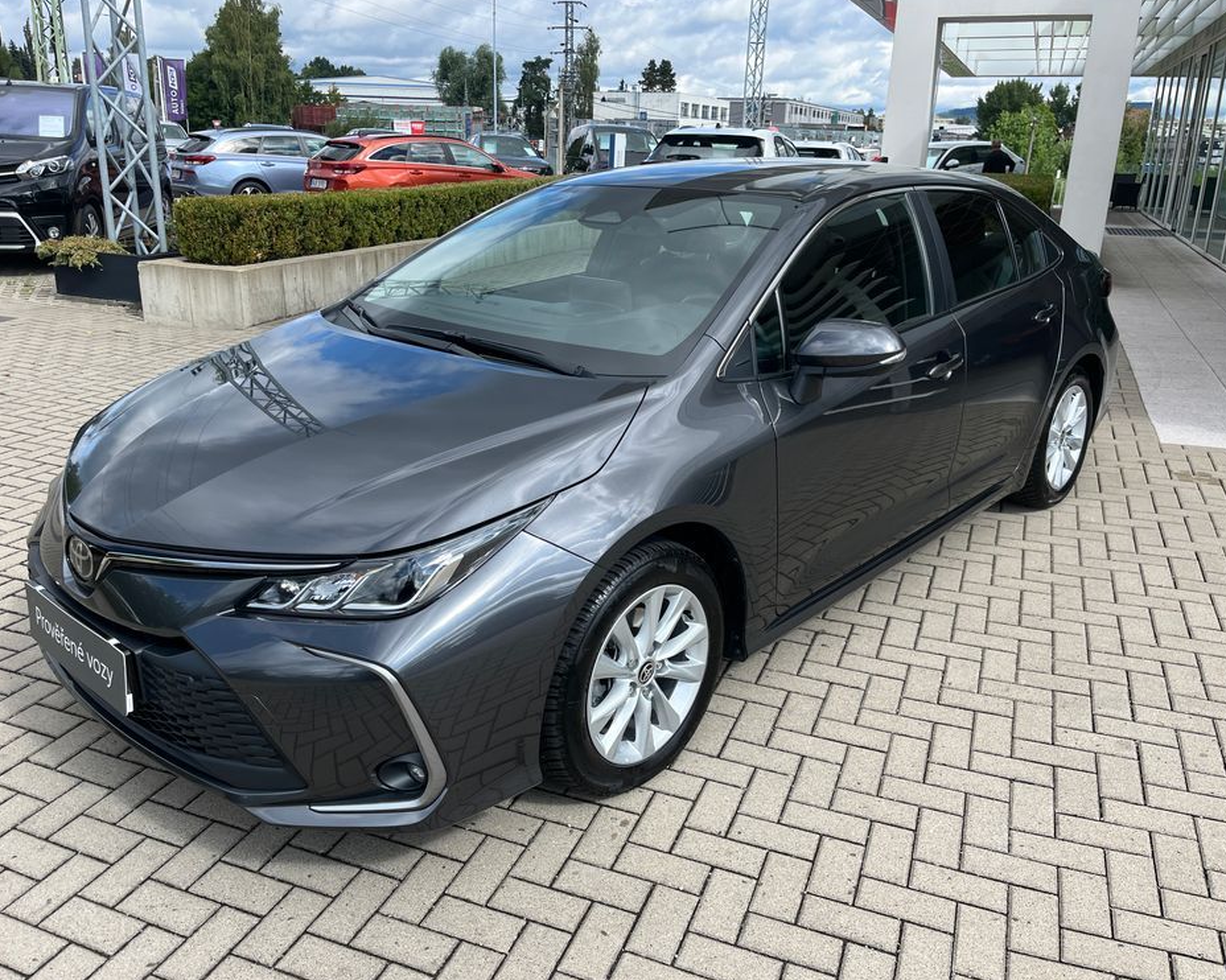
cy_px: 478
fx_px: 1016
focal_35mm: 28
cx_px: 589
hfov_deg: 62.2
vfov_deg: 51.5
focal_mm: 5.1
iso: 50
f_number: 1.6
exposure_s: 1/1992
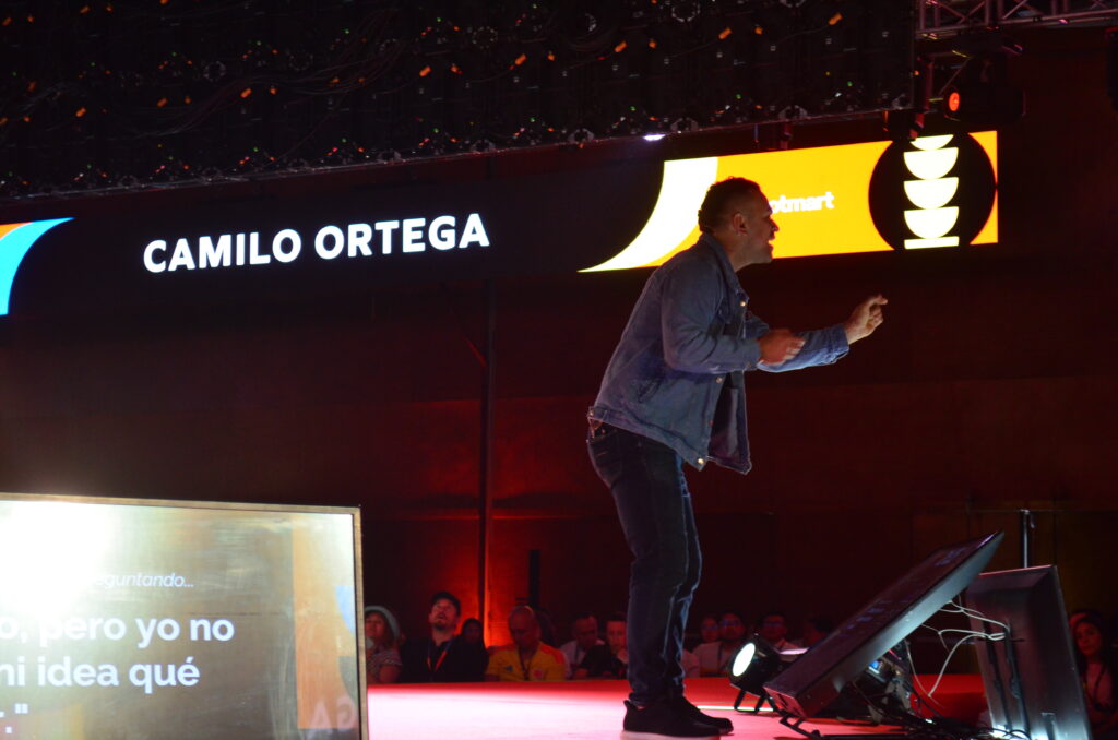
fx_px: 2557
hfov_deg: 24.7
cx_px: 559
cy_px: 370
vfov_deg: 16.5
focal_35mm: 82
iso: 1600
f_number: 5.6
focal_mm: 55
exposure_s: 1/80
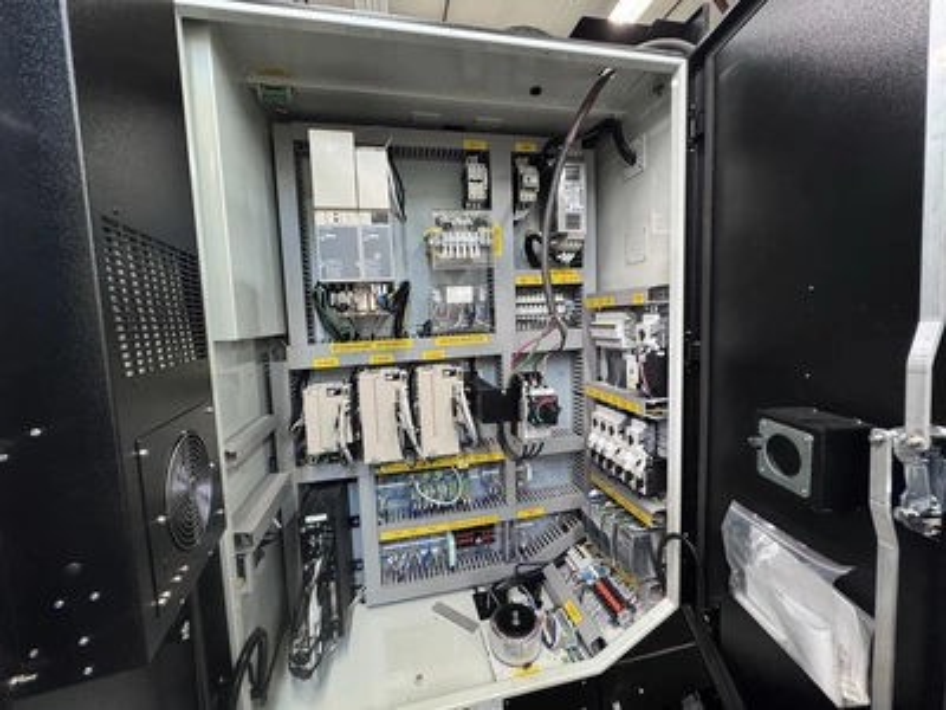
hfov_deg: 102.1
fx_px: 383
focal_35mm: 14
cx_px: 473
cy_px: 355
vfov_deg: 85.7
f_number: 2.2
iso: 400
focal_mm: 2.22
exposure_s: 1/60
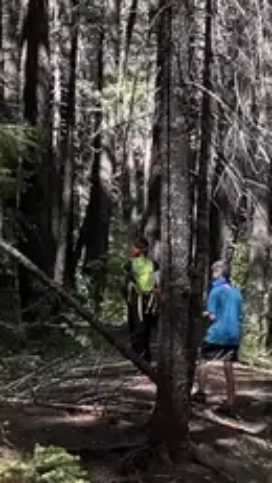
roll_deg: -0.4
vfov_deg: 14.2
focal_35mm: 151
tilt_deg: +0.6
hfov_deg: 8.0
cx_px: 94
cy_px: 237
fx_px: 1935
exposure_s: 1/627
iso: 80
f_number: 1.78
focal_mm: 6.76
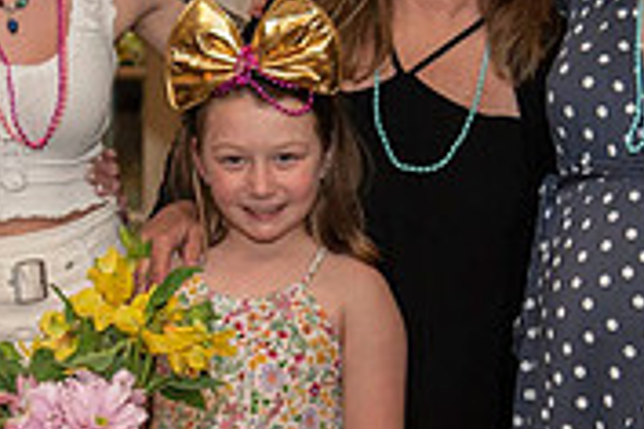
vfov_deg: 10.4
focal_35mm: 131
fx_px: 2343
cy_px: 336
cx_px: 178
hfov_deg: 15.6
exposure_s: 1/200
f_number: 4
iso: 640
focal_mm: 40
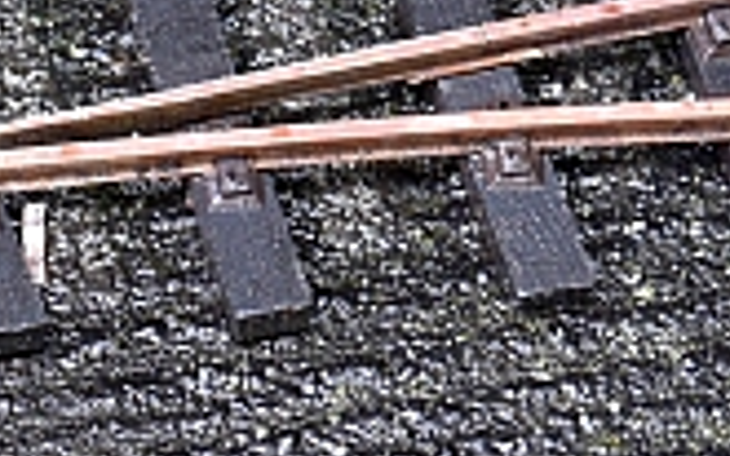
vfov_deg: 3.8
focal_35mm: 341
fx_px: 6782
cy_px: -71
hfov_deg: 6.2
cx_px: 319
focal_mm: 46
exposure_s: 1/60
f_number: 5
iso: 720
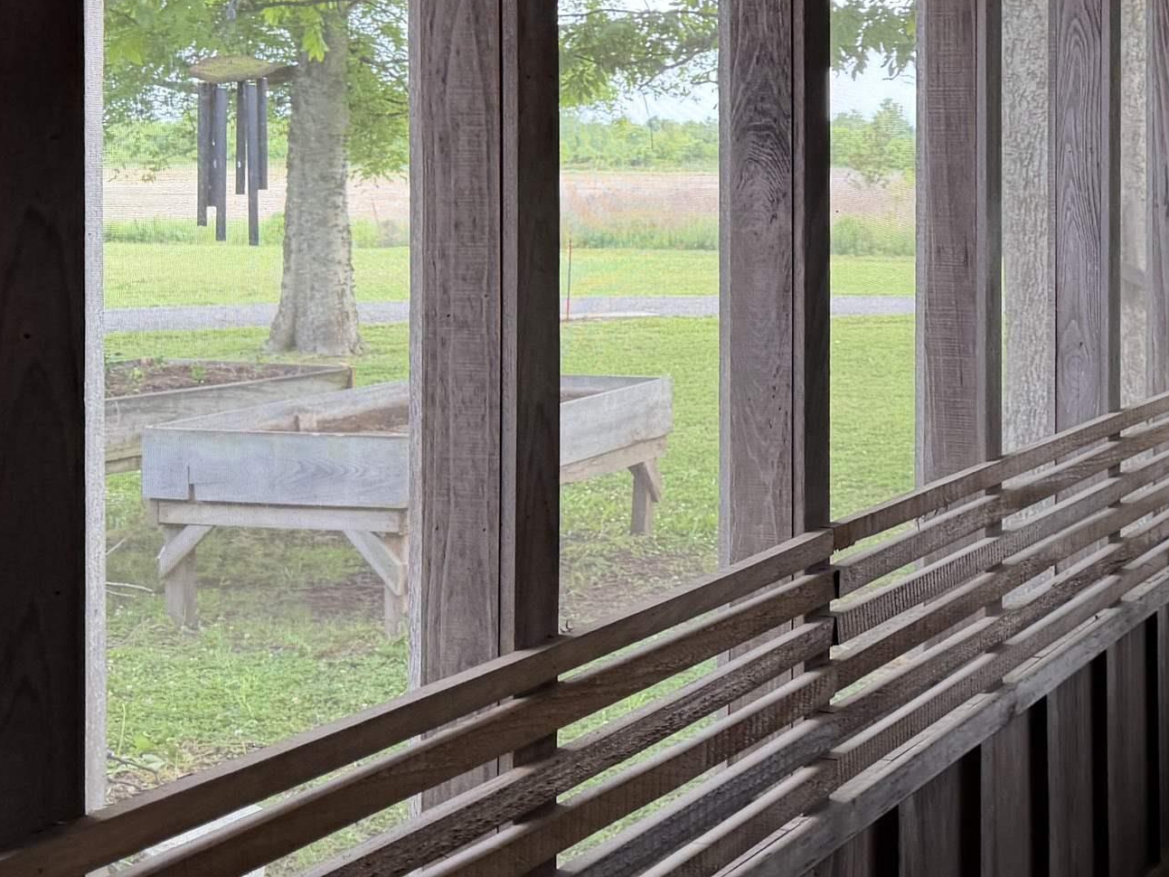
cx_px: 1036
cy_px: 226
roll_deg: -0.6
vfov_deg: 25.4
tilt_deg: -0.8
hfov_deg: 32.2
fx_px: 1925
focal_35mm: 57
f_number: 1.78
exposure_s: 1/121
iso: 80
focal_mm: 6.76
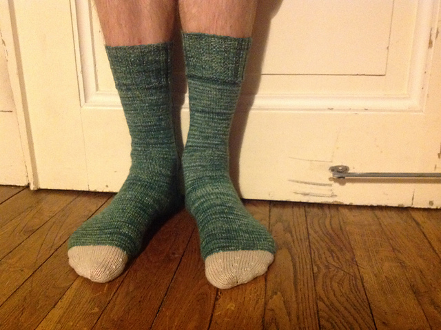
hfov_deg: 52.7
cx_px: 220
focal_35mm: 35
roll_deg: -1.0
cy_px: 165
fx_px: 445
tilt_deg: -17.9
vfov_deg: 40.6
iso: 800
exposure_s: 1/15
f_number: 2.4
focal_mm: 4.28
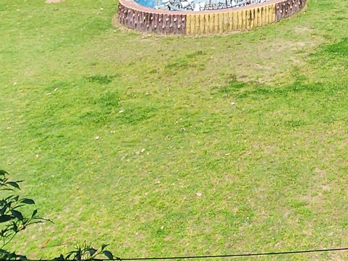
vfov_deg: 19.0
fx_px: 613
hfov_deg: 26.4
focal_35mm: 61
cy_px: -193
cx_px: 464
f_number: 2.2
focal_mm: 2.2
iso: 50
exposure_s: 1/1571
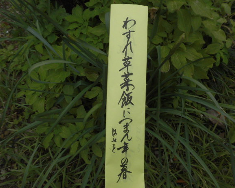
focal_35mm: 26
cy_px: 93
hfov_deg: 66.0
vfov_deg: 54.9
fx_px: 181
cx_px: 120
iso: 100
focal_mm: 4.3
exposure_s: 1/200
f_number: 7.8
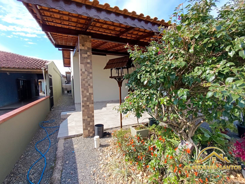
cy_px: 92
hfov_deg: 94.5
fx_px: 113
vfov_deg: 78.1
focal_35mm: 16
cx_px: 122
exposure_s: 1/281
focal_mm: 1.65
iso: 50
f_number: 2.2
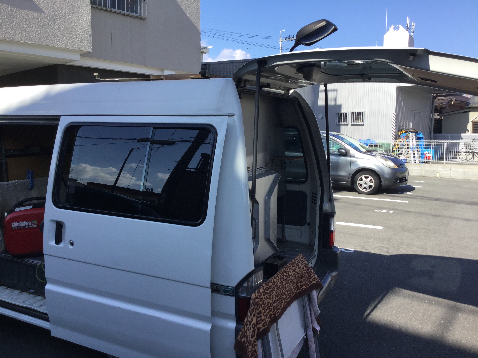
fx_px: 428
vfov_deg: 45.4
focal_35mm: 31
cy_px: 179
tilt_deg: -5.7
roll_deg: -1.0
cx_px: 239
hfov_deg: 58.4
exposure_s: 1/840
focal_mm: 3.3
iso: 25
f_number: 2.4
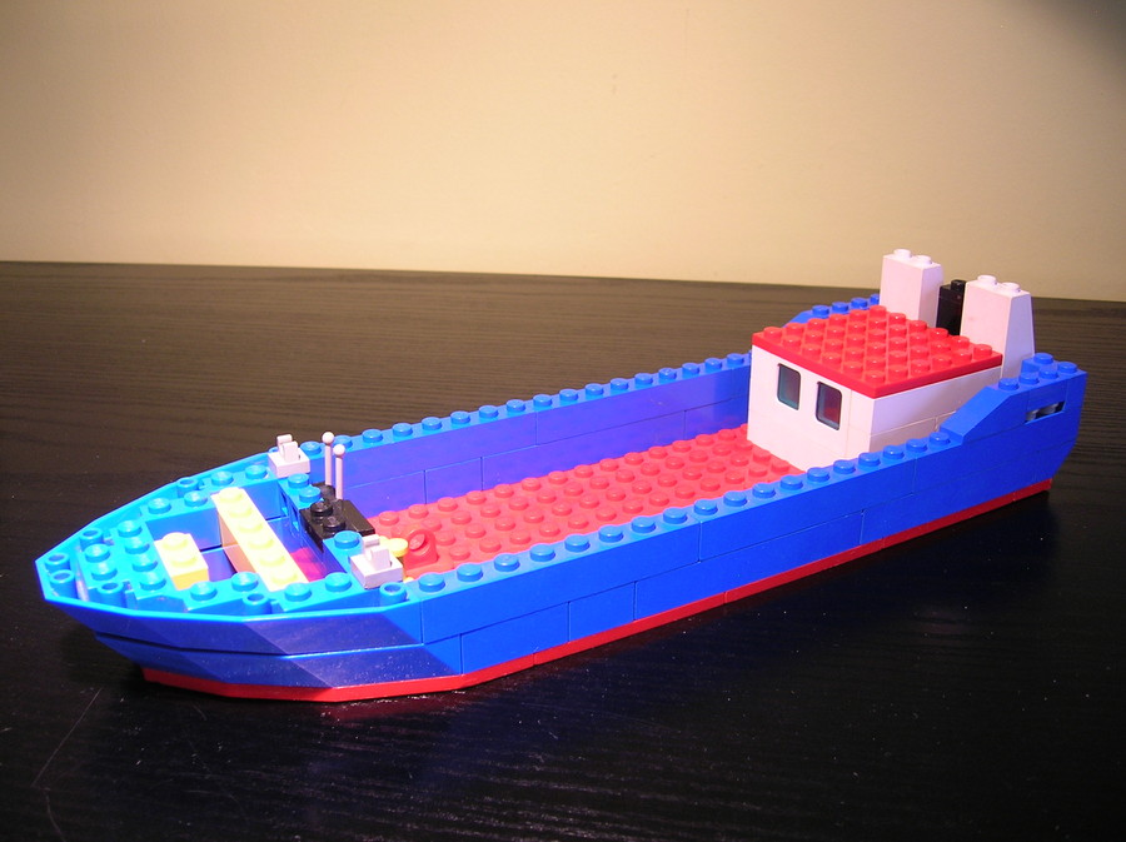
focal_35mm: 34
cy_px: 421
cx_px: 563
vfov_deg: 41.7
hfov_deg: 54.0
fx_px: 1105
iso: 50
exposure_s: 1/4.5
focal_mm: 5.7
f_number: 2.9
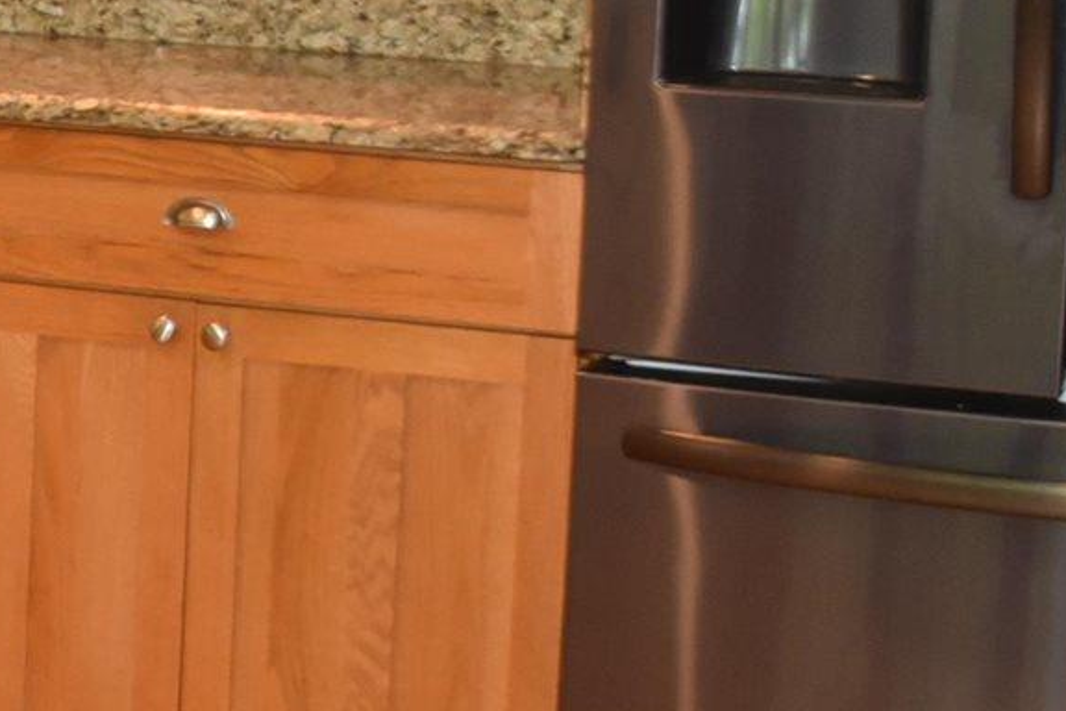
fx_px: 3790
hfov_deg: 14.3
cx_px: -790
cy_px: 224
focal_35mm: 128
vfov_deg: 10.7
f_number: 4
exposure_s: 1/60
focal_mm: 24
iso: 1600
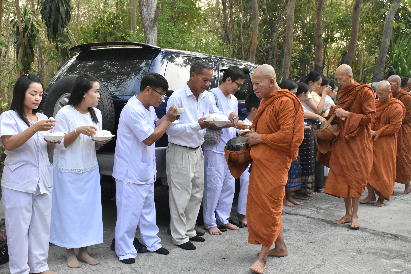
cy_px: 137
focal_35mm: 45
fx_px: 514
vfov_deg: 29.9
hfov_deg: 43.6
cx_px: 206
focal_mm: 30
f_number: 10
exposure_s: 1/400
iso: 2500
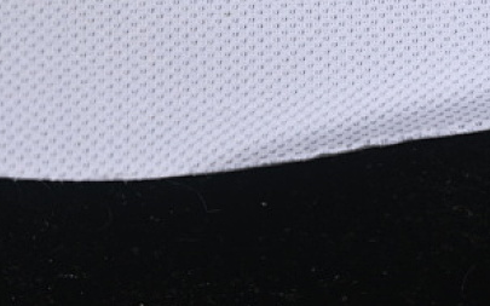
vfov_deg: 6.4
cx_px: 338
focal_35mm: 204
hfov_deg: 10.3
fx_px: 2724
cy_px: -68
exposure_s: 1/60
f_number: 7.1
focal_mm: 50
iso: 160
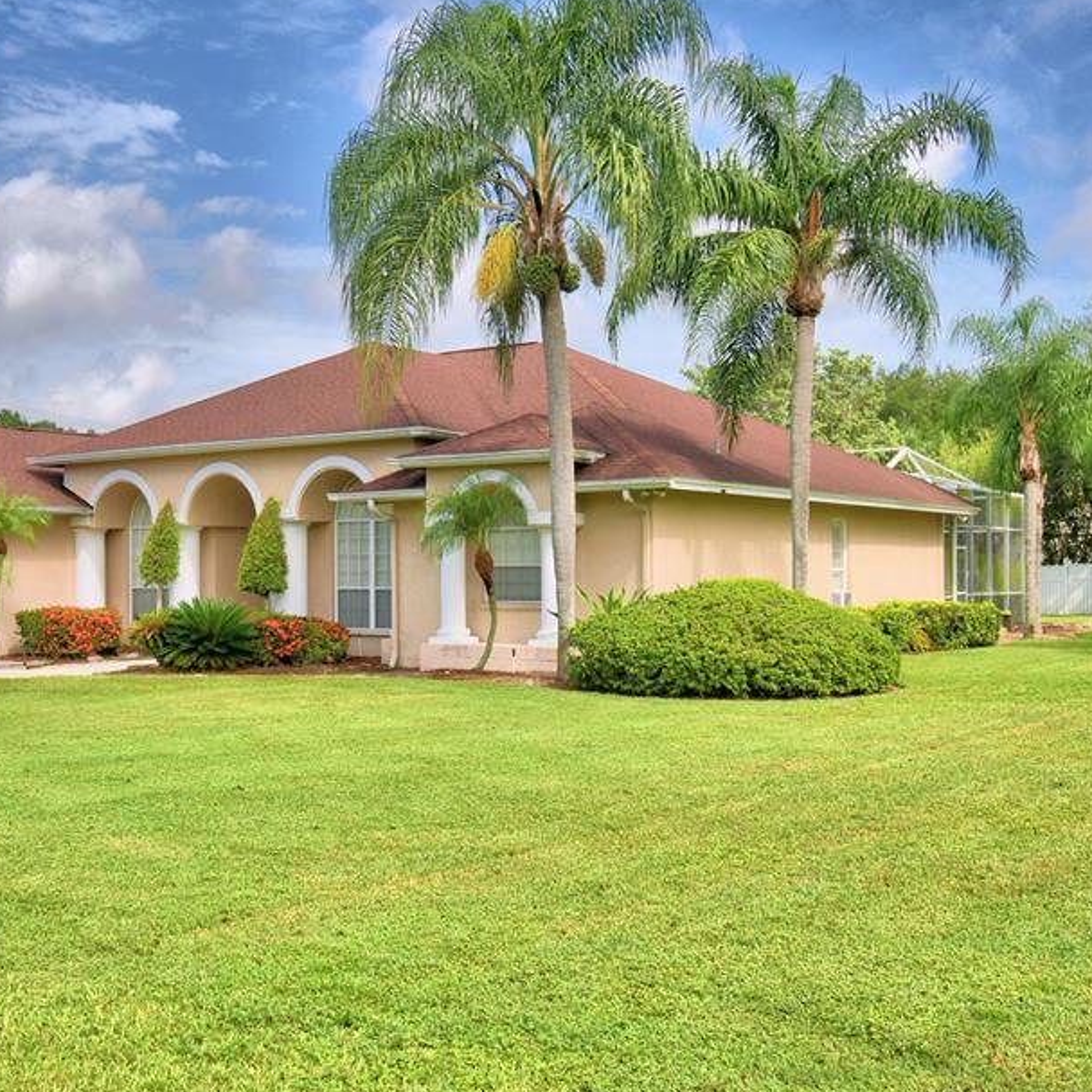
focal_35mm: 43
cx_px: 408
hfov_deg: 38.9
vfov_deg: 39.2
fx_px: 1535
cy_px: 563
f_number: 5.6
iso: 100
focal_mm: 20
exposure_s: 1/800
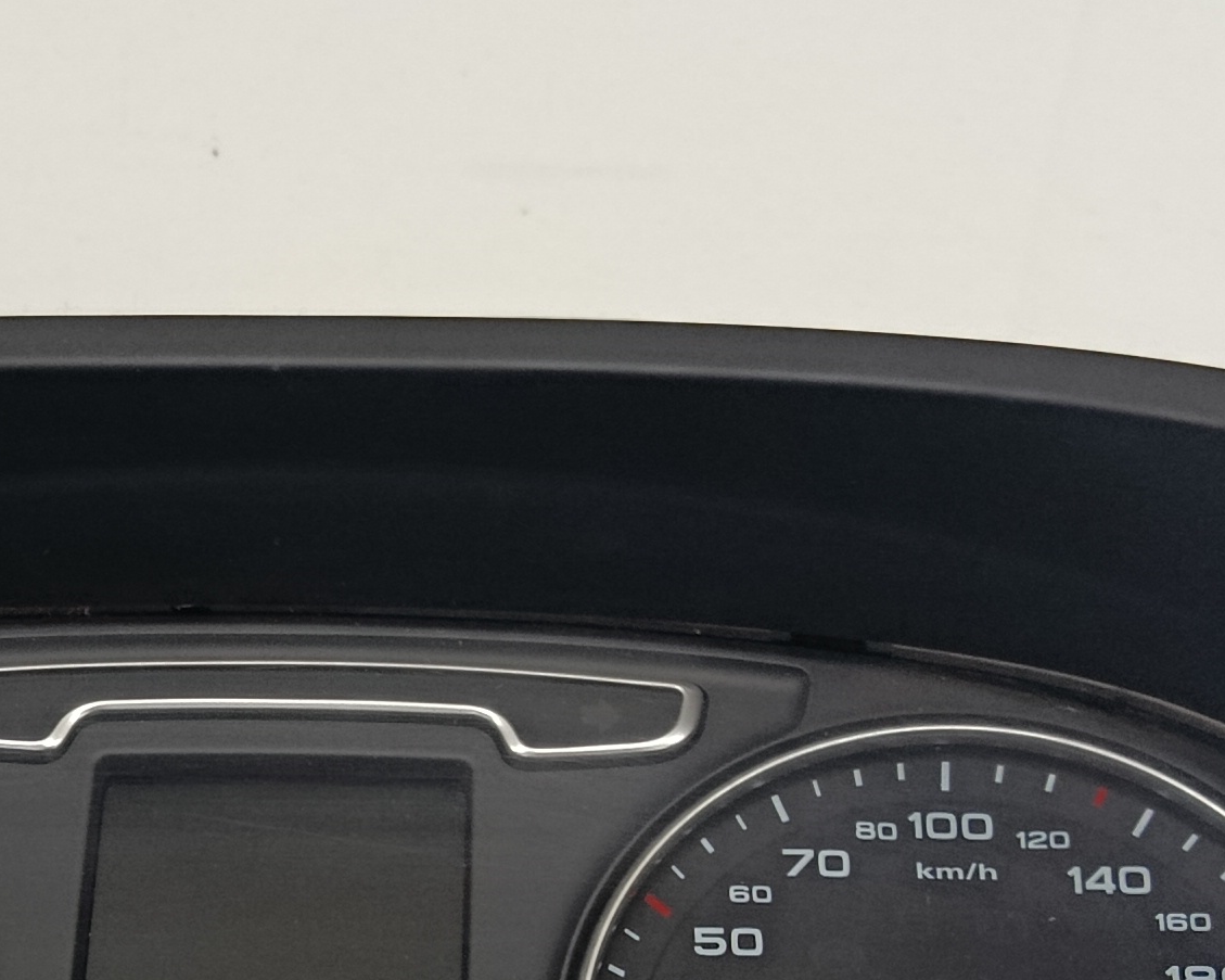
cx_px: 327
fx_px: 3009
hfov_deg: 22.8
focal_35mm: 83
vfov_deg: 18.2
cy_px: 856
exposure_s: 1/100
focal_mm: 5.24
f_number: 1.7
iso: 1044
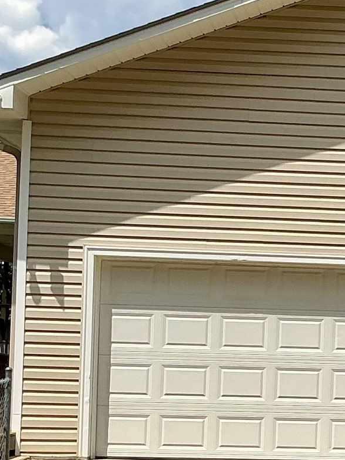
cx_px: 518
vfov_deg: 17.2
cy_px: 337
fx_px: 1514
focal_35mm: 114
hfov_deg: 12.4
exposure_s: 1/2538
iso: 25
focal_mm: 3
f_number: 1.8
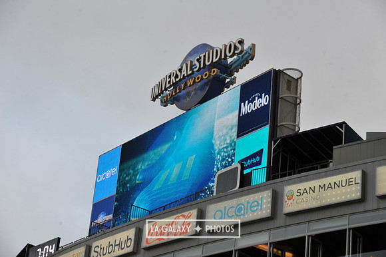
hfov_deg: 21.5
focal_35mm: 95
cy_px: 128
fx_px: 1018
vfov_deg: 14.4
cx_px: 193
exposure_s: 1/200
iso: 400
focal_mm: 95
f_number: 7.1
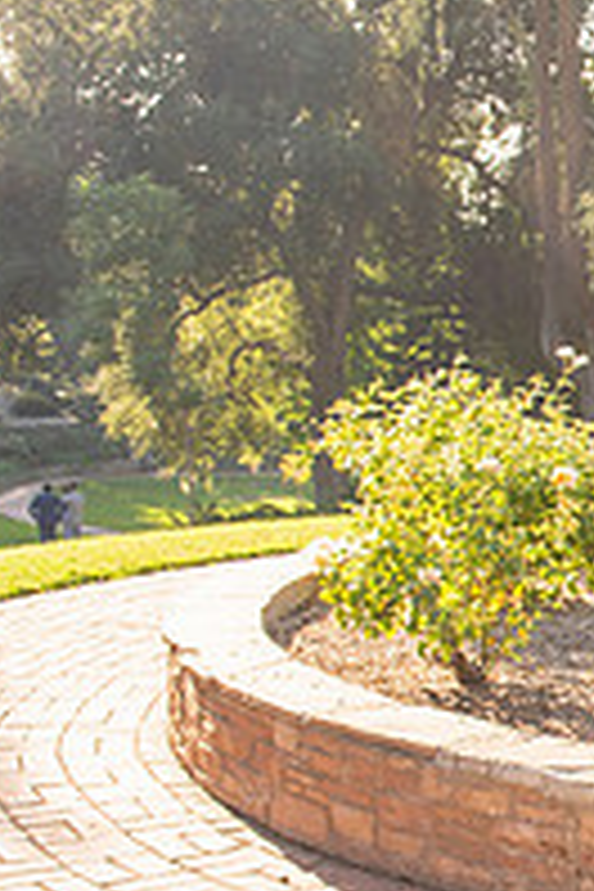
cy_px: 614
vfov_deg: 24.6
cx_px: 1058
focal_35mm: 82
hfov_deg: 14.7
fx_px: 2029
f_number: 5.6
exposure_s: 1/250
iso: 200
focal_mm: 28
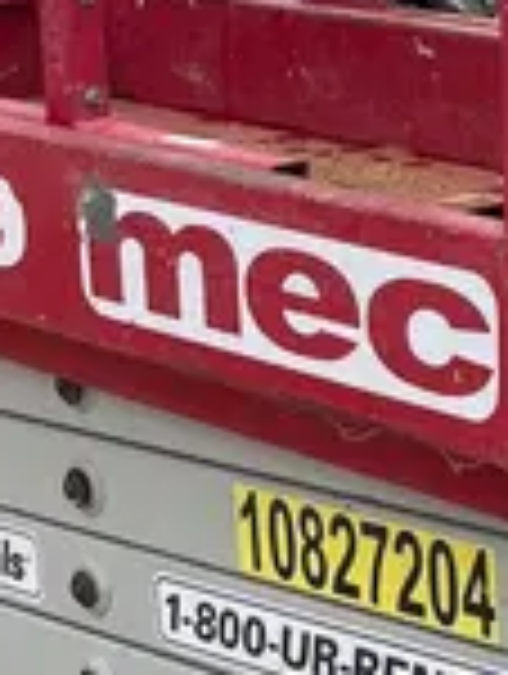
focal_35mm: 127
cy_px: 380
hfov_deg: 11.5
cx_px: 580
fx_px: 2478
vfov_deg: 15.5
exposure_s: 1/799
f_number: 1.6
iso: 50
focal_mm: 5.1
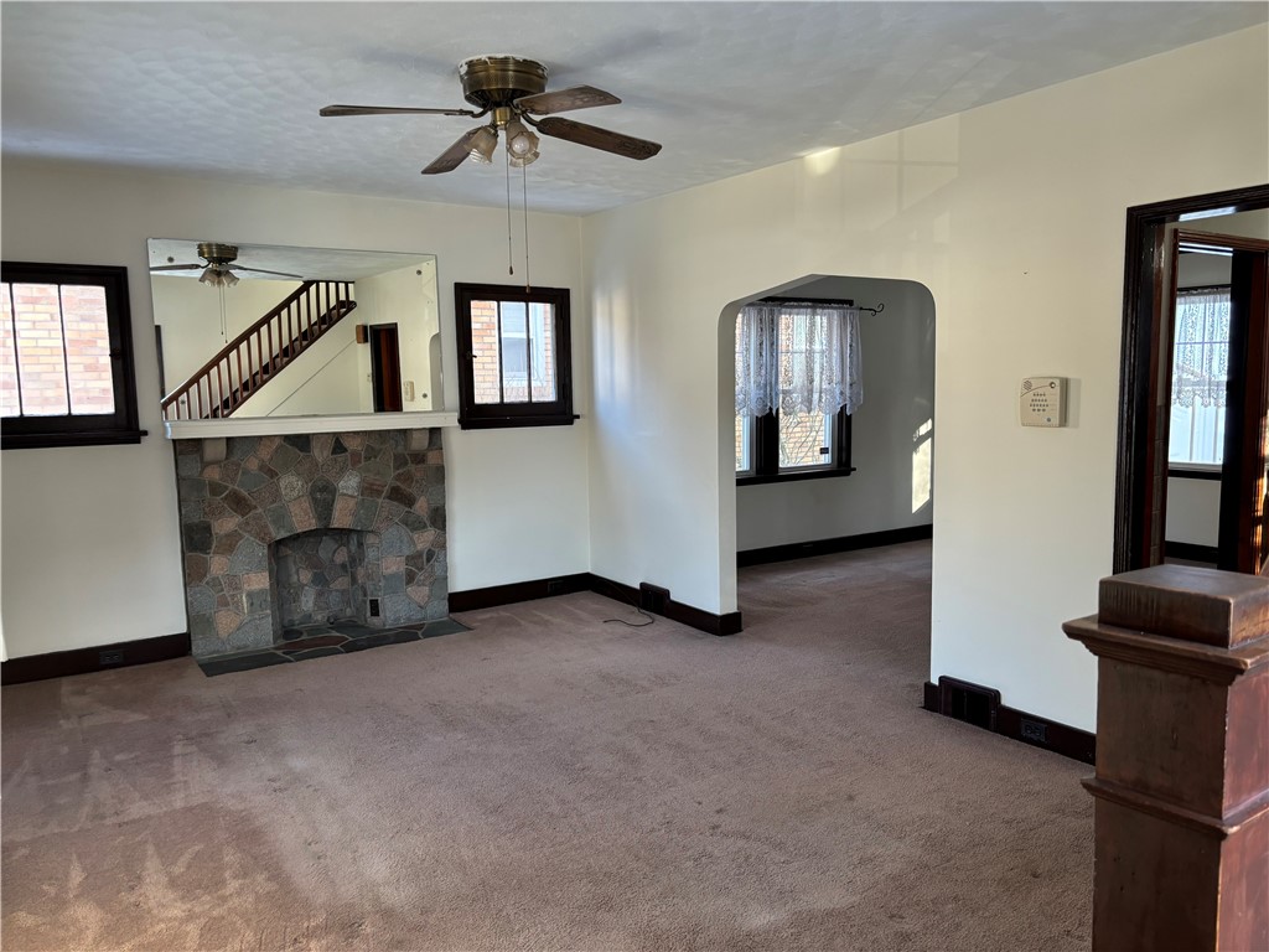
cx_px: 634
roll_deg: +1.1
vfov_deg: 53.1
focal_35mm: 26
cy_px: 476
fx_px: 953
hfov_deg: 67.3
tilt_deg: -6.0
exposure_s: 1/80
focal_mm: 5.96
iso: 125
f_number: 1.6
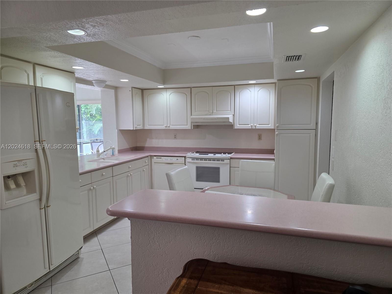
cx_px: 196
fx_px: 260
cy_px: 147
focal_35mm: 23
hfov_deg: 73.9
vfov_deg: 58.9
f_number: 1.7
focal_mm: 6.3
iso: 125
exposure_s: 1/120
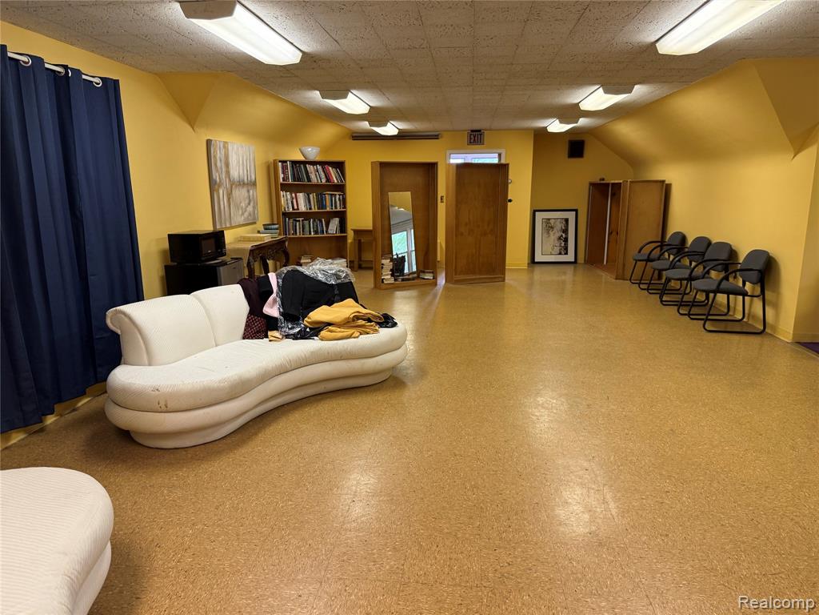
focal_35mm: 24
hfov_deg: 71.6
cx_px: 410
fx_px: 568
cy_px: 308
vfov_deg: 56.8
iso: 160
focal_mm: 6.76
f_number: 1.78
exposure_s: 1/60
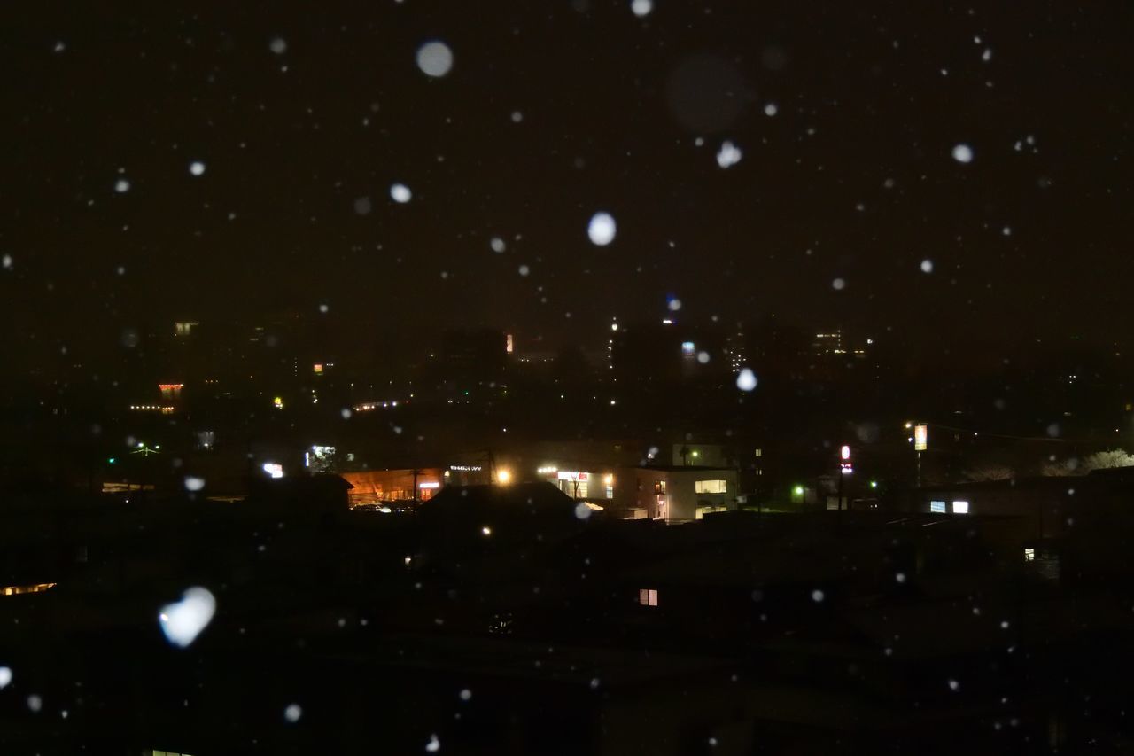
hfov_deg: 27.7
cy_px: 378
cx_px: 567
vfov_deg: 18.7
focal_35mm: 73
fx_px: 2299
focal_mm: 27.2
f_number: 5.3
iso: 3200
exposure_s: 1/25
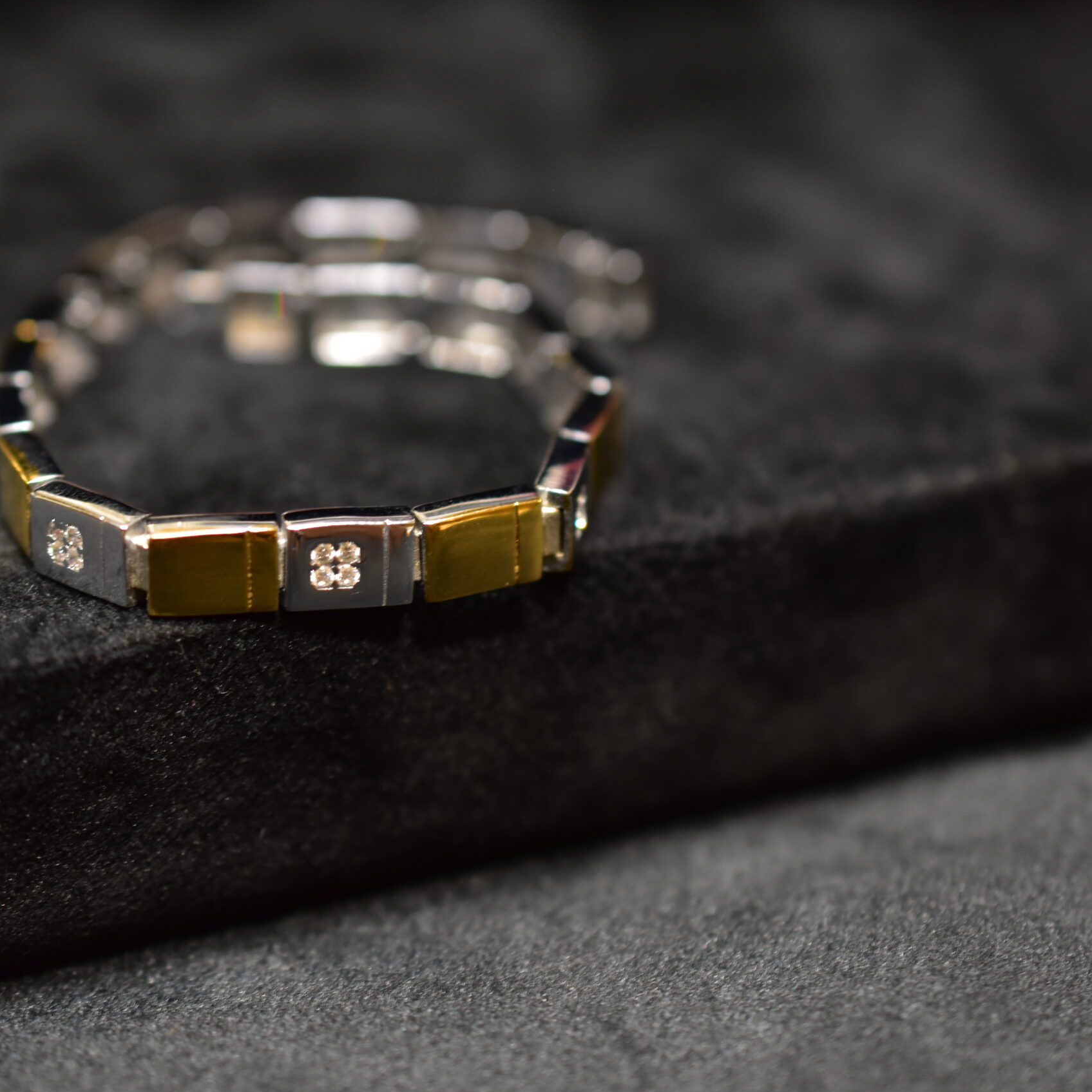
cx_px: 463
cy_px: 547
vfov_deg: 22.5
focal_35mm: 77
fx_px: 2748
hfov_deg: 22.5
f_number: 3.2
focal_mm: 40
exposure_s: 1/30
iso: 800
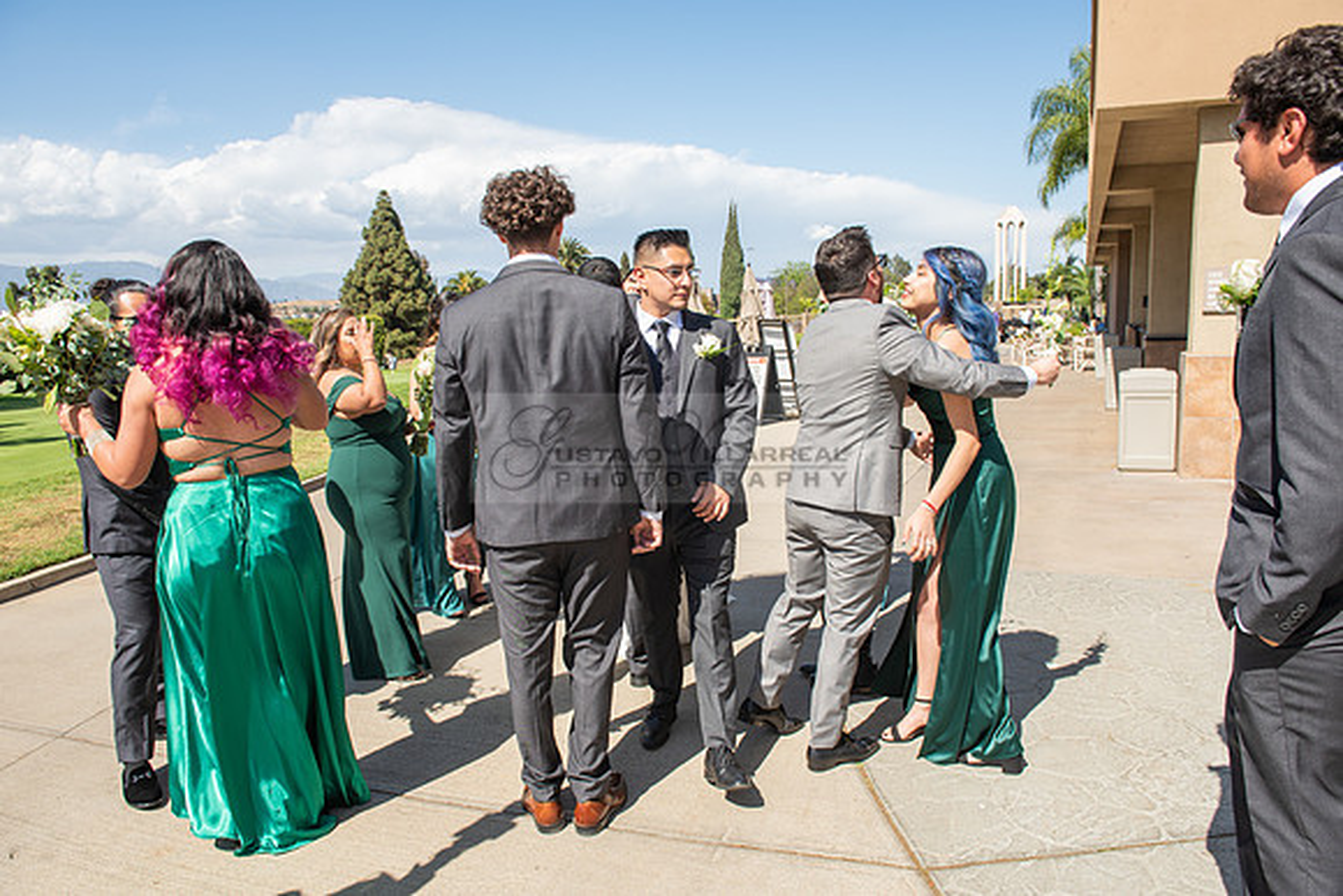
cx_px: 672
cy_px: 448
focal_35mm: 24
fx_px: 896
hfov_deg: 73.7
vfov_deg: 53.2
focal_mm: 24
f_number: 8
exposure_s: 1/200
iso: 100
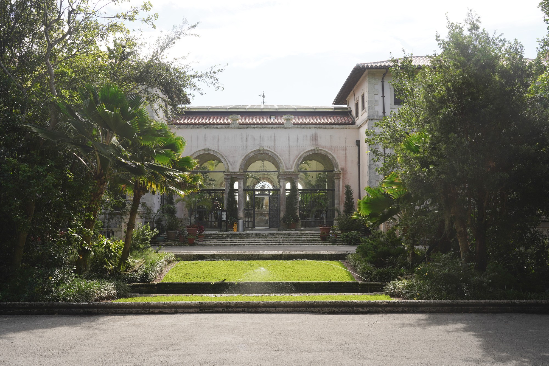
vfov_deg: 41.1
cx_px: 274
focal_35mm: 32
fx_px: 488
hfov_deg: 58.7
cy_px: 183
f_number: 16
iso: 200
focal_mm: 32
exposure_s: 1/100
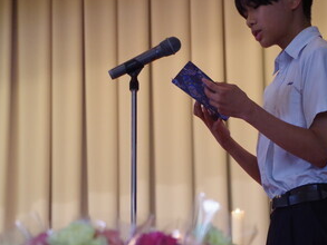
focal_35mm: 177
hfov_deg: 11.2
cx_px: 179
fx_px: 1673
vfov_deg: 8.4
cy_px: 92
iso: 3200
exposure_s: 1/160
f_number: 5.6
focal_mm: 80
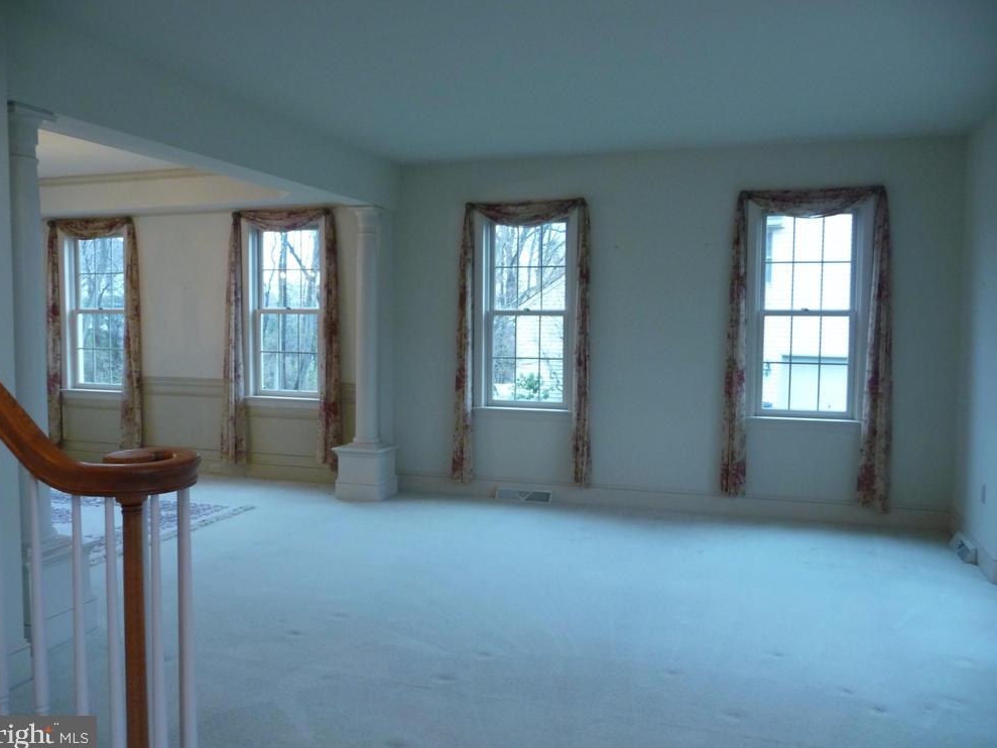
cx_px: 487
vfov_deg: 48.2
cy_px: 370
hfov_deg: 61.6
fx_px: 835
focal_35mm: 29
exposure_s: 1/30
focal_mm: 4.7
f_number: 3.3
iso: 320
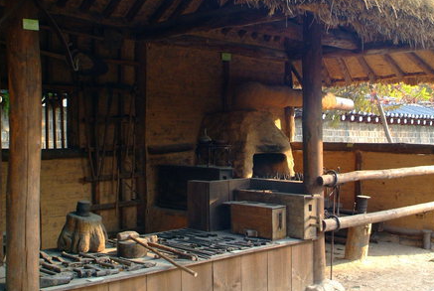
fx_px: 580
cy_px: 146
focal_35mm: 48
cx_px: 286
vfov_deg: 28.2
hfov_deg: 40.6
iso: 800
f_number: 6.7
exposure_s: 1/180
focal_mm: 20
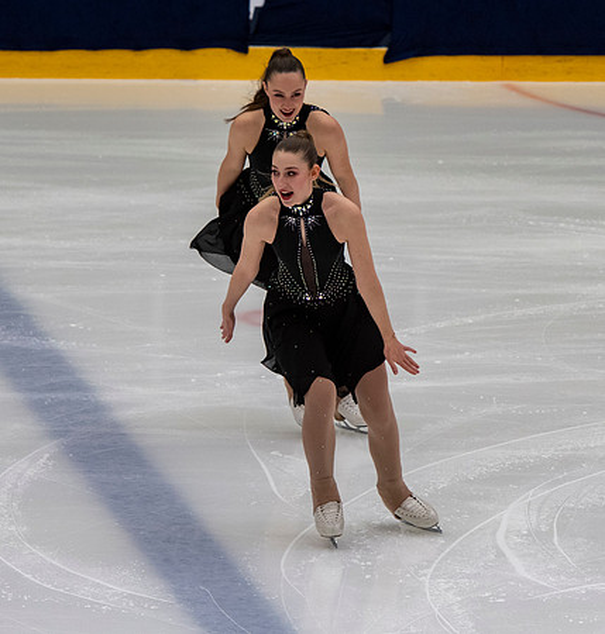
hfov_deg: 4.8
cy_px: 270
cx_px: 313
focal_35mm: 355
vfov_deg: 5.1
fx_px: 7187
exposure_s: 1/320
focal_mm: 155
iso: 1100
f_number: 5.6
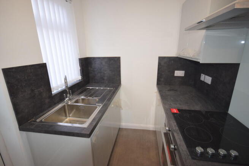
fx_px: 119
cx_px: 124
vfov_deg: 69.7
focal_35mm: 17
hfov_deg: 92.4
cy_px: 83
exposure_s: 1/100
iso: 800
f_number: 5
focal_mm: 11.5
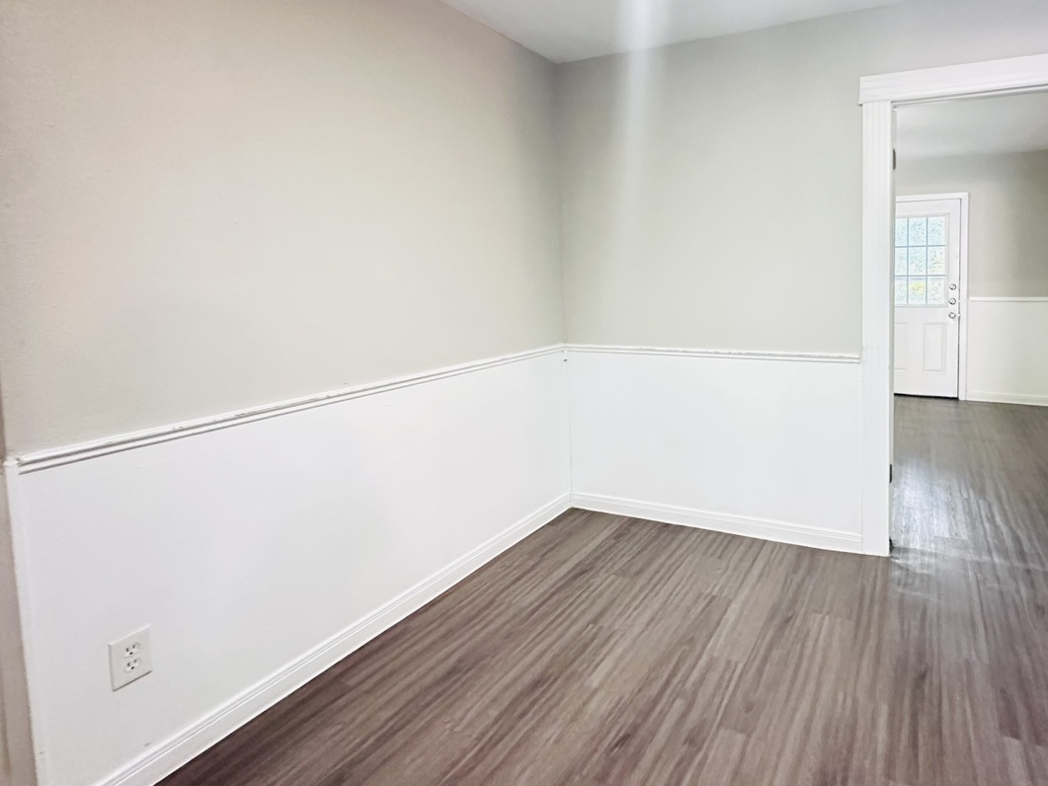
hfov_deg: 81.9
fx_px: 575
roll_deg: +0.9
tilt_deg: -2.4
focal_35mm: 19
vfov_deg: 67.9
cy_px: 307
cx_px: 695
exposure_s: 1/40
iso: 1250
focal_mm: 2.22
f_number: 2.2
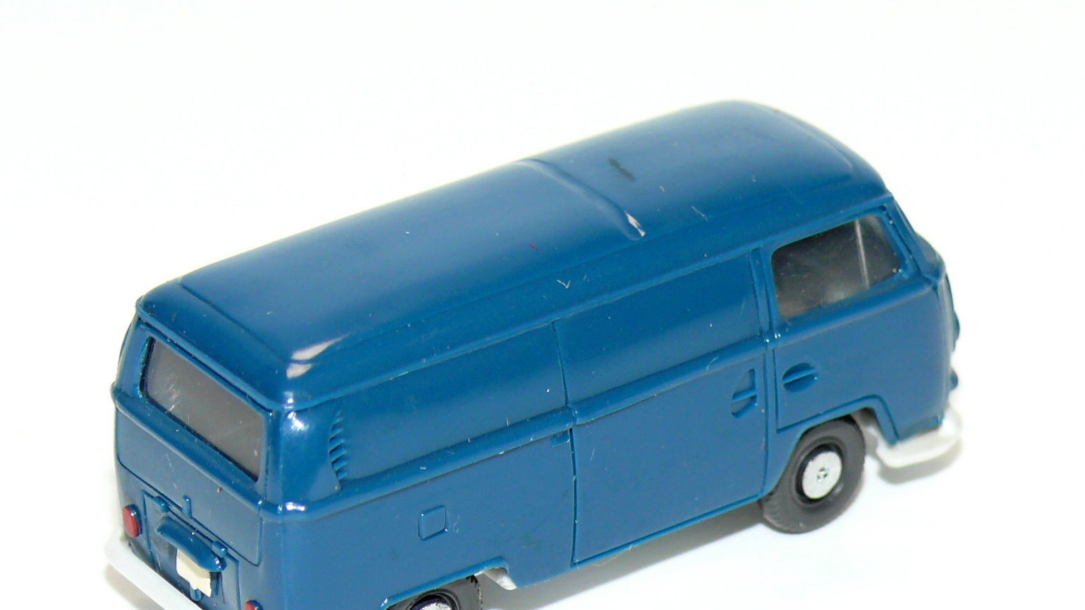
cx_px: 550
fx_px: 4949
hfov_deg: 12.5
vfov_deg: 7.1
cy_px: 376
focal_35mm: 172
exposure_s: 1/30
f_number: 4
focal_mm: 18
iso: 100
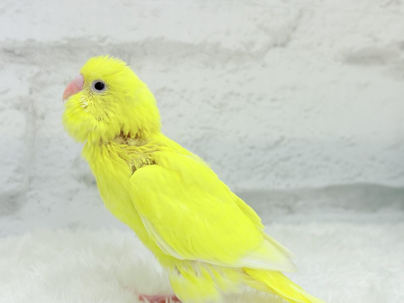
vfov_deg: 28.0
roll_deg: -0.8
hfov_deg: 36.8
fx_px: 607
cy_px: 152
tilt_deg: -9.8
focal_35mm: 52
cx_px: 202
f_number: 1.6
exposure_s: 1/100
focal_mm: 5.96
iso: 50
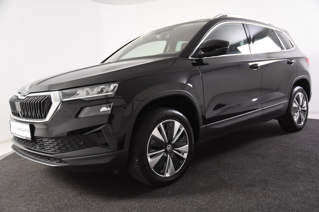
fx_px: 292
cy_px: 106
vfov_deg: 40.0
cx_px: 160
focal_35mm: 33
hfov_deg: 57.2
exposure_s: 1/60
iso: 1600
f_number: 4
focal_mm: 22
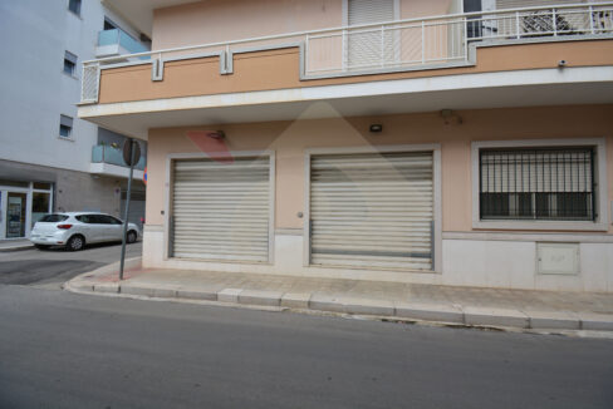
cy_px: 204
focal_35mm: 15
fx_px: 256
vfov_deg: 77.4
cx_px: 306
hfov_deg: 100.4
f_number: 8
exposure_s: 1/250
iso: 140
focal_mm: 10
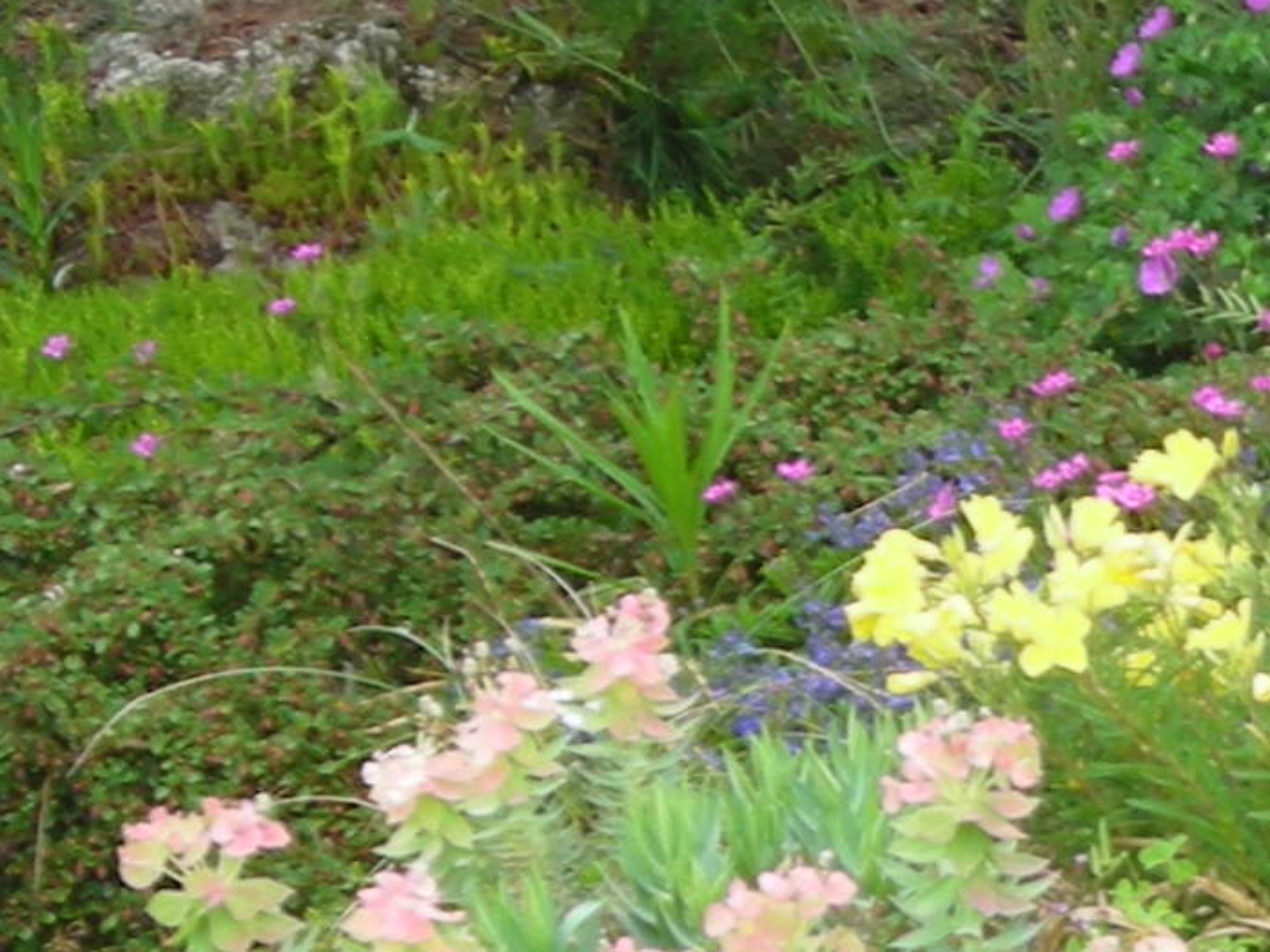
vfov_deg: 7.8
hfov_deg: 10.0
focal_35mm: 189
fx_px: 6934
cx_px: 2081
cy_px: 1021
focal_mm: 7.8
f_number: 3.4
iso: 50
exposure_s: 1/86.7
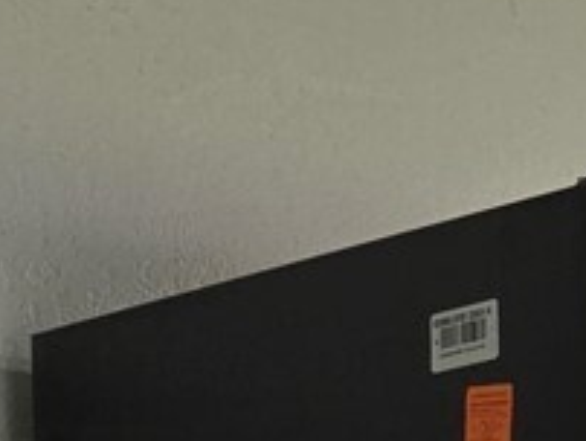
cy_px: 1187
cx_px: 2199
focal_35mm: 182
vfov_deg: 7.5
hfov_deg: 7.9
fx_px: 3085
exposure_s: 1/120
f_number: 1.7
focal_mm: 6.3
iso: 160
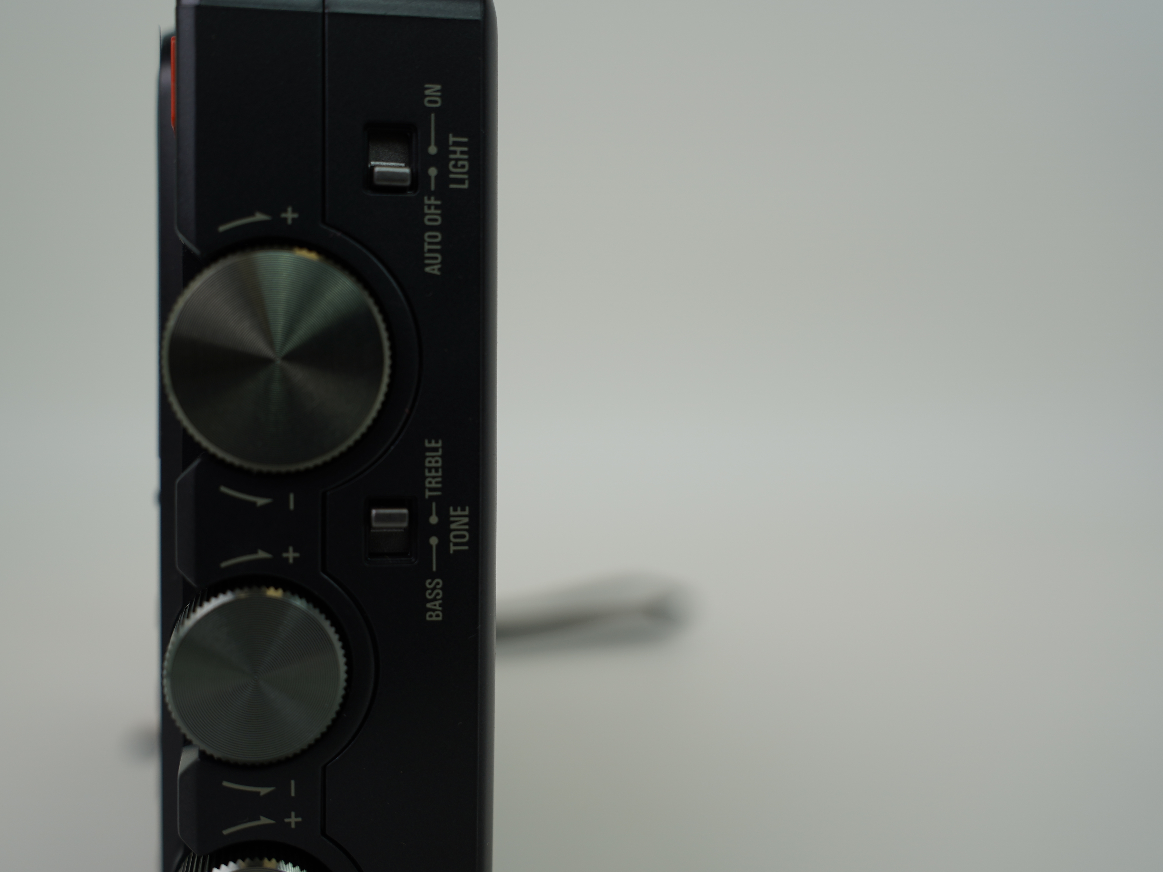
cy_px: 449
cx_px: 486
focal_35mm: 36
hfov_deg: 51.1
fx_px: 1209
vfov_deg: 39.7
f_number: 4
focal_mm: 28
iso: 100
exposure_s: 1/125
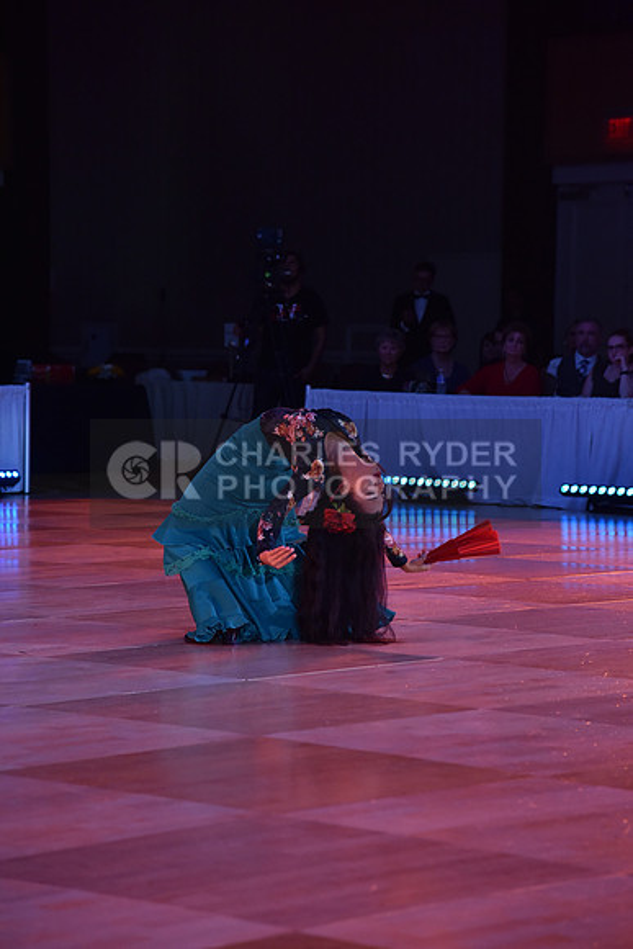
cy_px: 474
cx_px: 316
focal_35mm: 120
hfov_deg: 11.4
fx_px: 3163
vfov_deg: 17.1
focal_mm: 120
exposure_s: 1/250
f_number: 5
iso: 1600
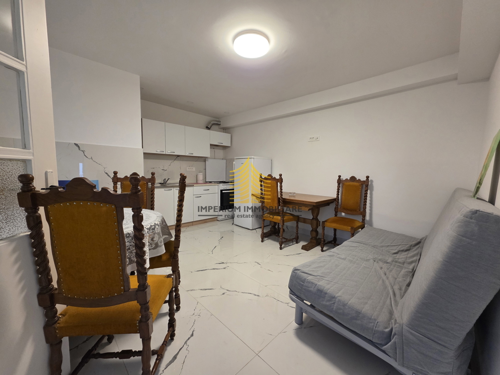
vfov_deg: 89.9
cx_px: 250
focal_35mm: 13
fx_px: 188
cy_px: 188
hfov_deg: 106.2
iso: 250
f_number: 1.9
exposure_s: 1/100
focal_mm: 2.2
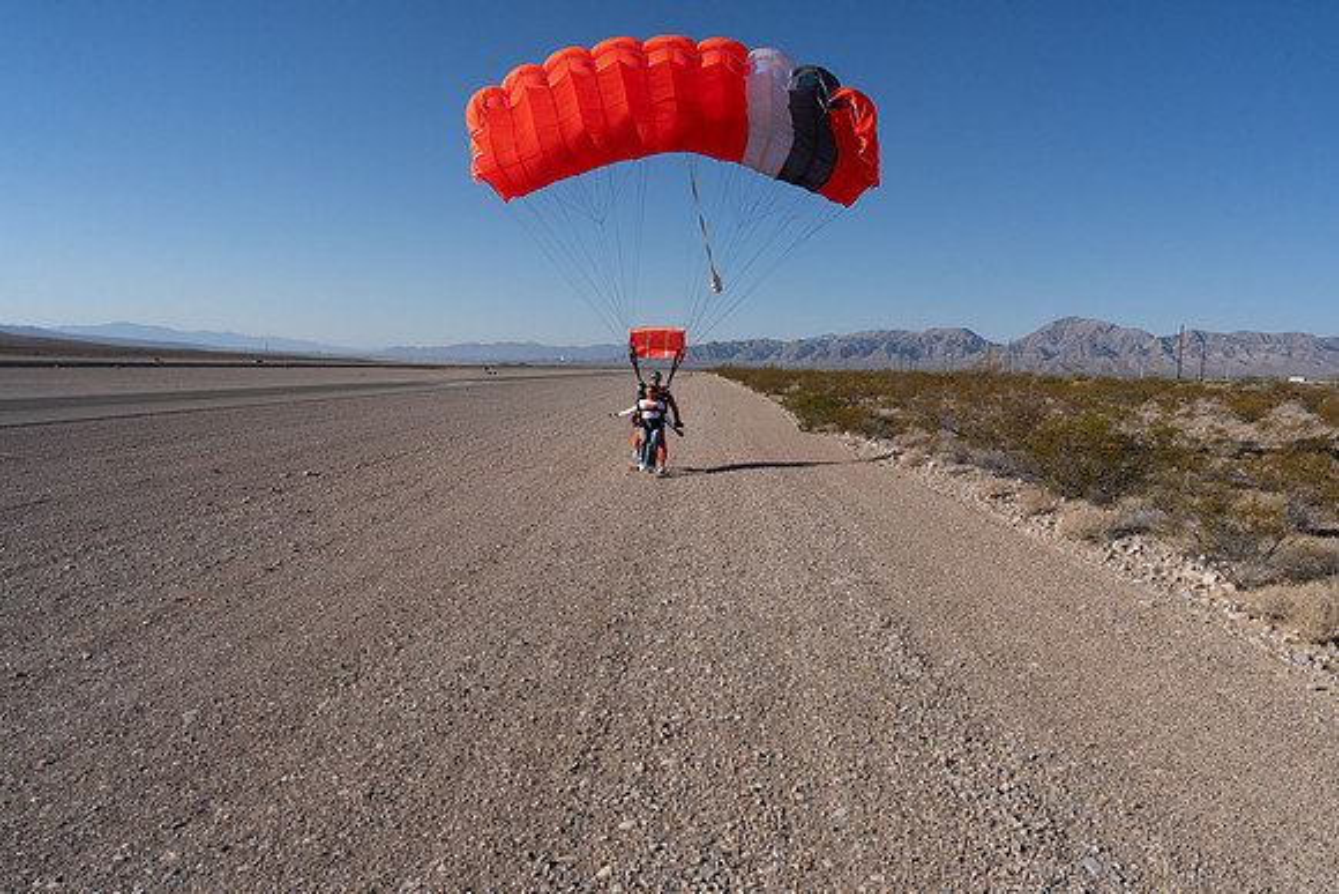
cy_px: 447
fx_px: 893
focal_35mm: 24
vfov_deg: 53.2
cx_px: 670
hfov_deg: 73.7
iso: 800
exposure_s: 1/2000
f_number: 11
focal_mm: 24
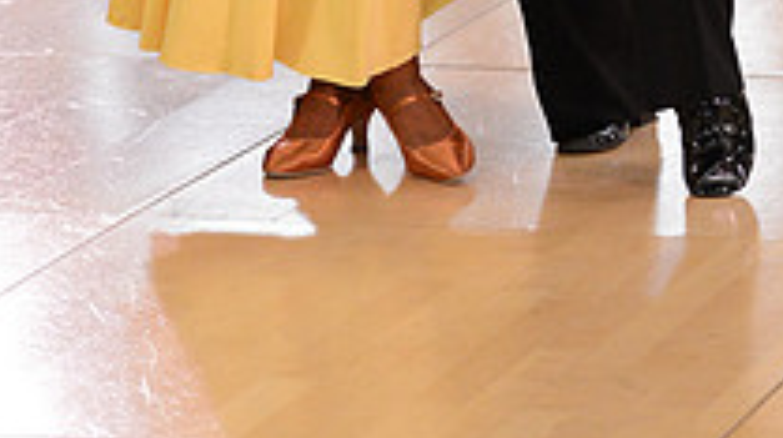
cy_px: -505
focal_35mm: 291
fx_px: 6035
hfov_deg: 7.4
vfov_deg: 4.1
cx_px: 414
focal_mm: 100
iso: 2500
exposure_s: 1/250
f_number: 2.8
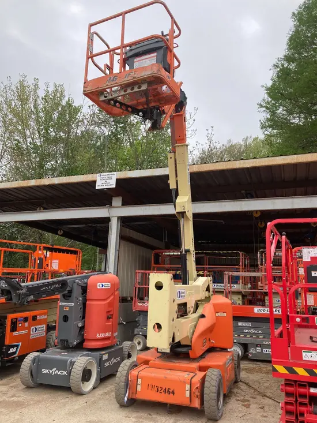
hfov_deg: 49.8
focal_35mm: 28
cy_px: 212
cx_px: 158
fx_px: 342
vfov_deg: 63.4
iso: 20
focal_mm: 3.99
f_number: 1.8
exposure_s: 1/762
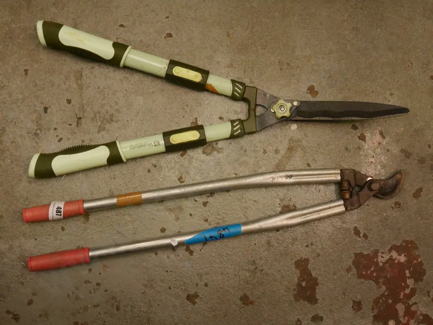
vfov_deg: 34.4
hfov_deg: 44.8
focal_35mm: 42
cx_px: 216
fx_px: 526
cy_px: 162
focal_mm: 21
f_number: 4.7
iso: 3200
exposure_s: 1/320
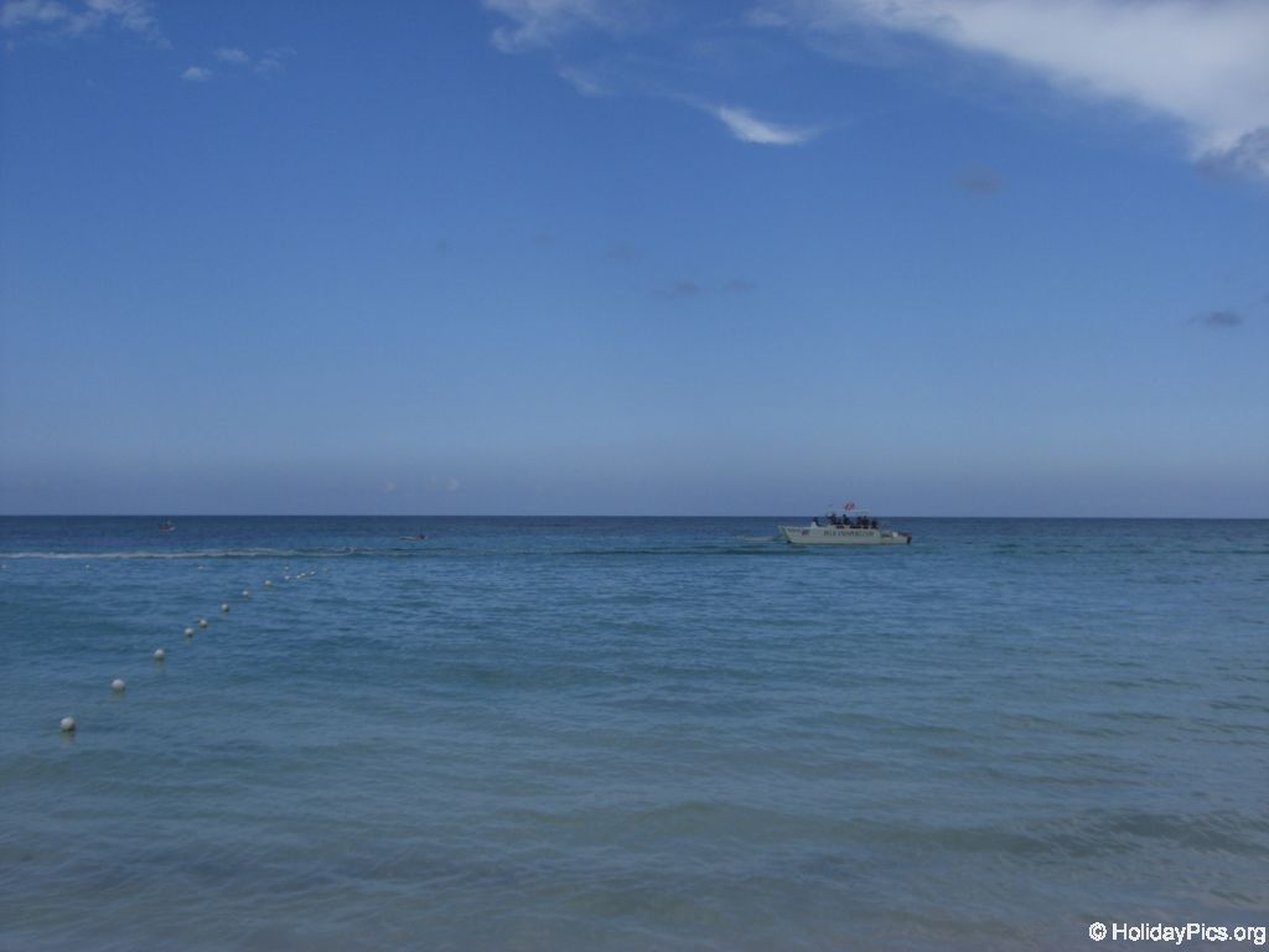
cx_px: 634
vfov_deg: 37.7
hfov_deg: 49.0
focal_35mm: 38
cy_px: 476
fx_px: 1393
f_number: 8
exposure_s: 1/200
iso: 64
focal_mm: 6.2
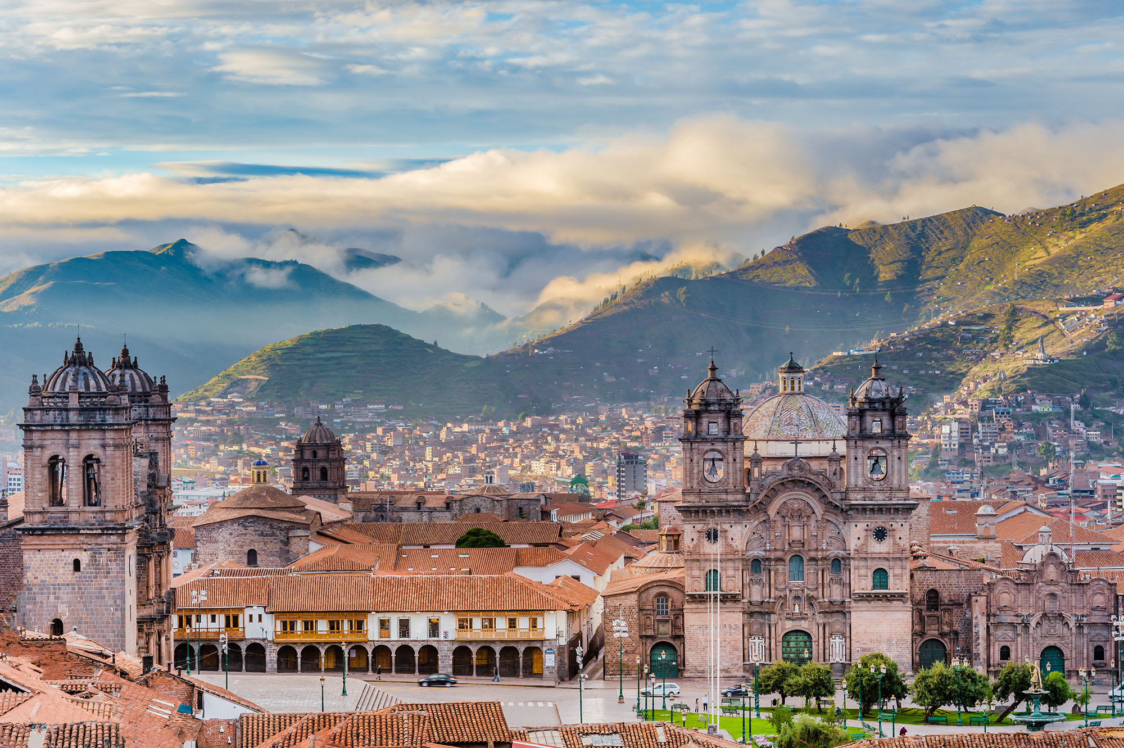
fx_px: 3432
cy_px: 374
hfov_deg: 18.6
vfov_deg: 12.4
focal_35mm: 110
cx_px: 562
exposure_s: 1/25
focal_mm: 110
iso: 50
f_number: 11
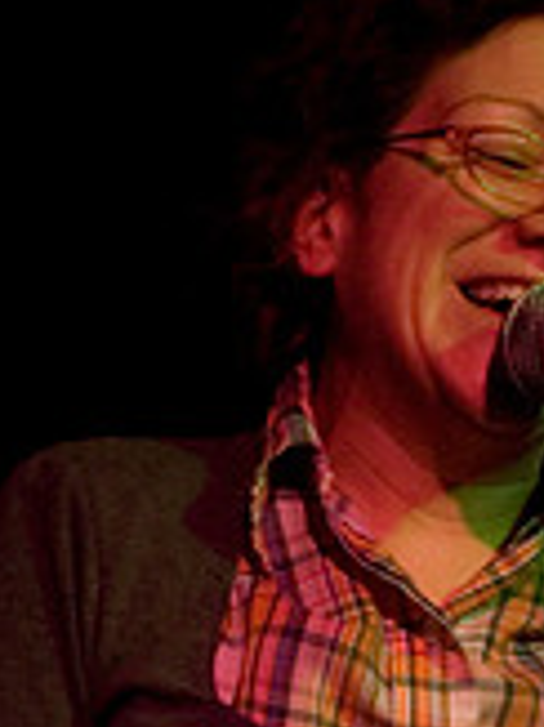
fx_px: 5833
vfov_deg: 7.1
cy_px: 767
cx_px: 577
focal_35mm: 278
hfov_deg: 5.3
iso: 800
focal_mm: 70
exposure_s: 1/40
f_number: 2.8
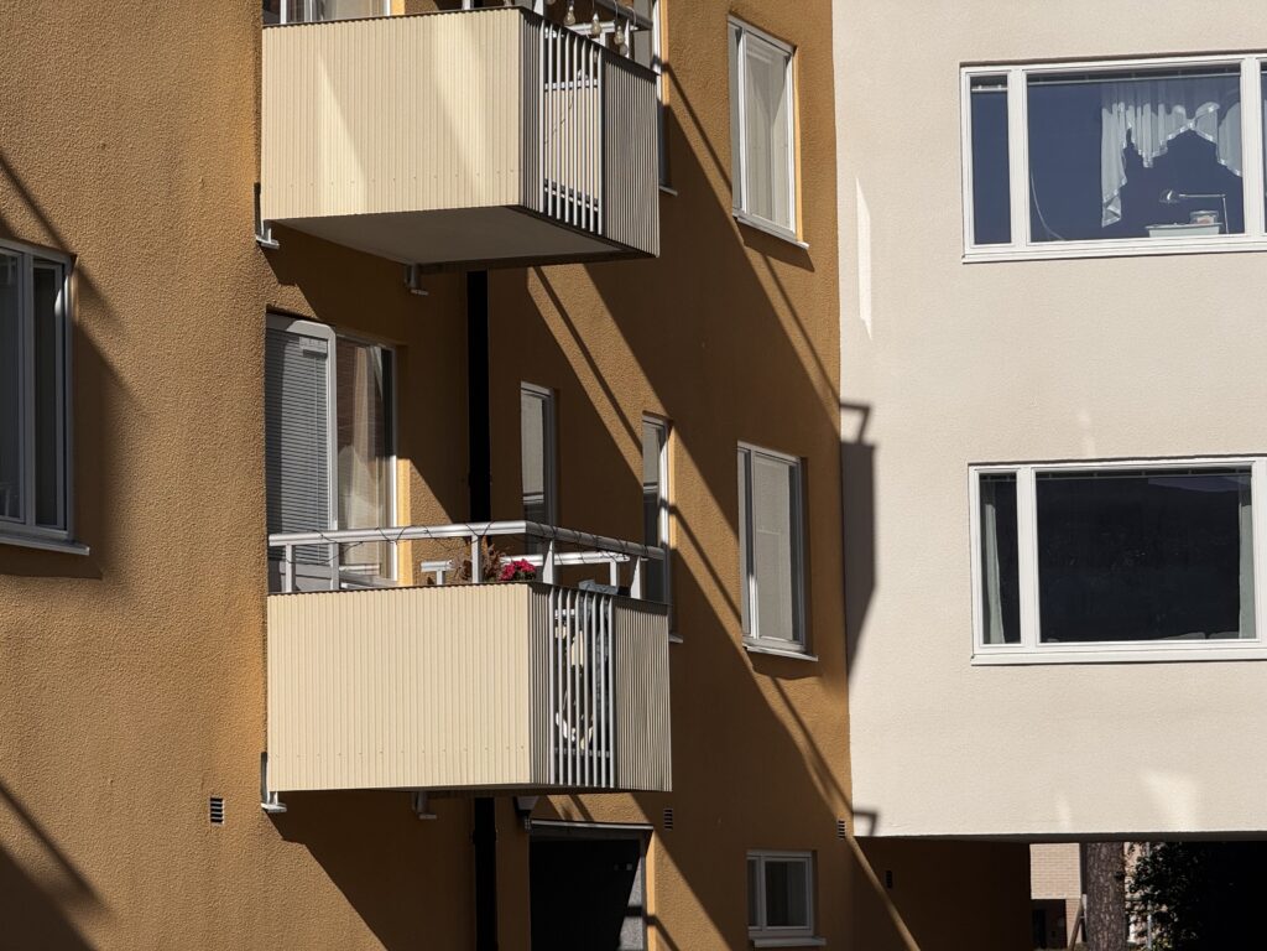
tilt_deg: +6.0
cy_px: 476
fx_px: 4392
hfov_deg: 16.4
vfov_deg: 12.3
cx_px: 634
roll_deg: +1.1
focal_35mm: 120
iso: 50
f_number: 2.8
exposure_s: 1/4651
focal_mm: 15.66
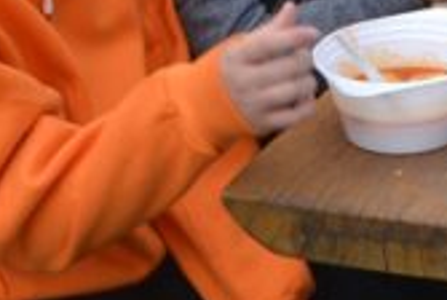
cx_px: 616
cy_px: -186
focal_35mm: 202
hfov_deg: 9.9
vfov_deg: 6.7
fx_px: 2513
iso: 110
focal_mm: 22
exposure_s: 1/125
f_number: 5.6
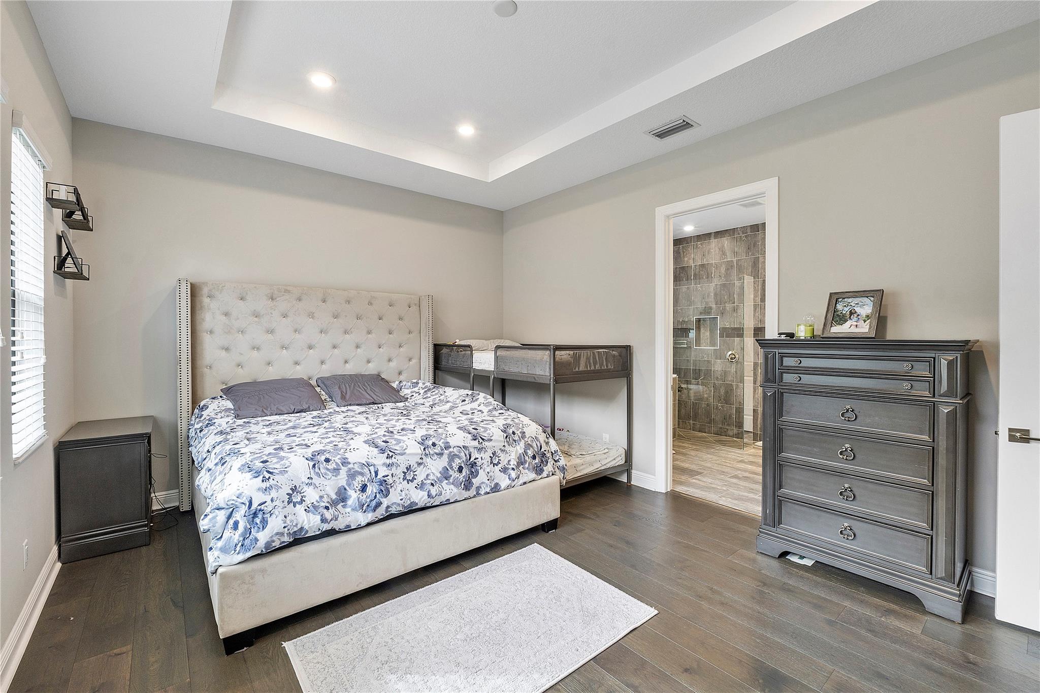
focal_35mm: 15
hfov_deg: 100.4
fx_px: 433
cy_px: 346
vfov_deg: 77.3
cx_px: 520
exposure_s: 1/6
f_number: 11
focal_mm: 10
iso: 160
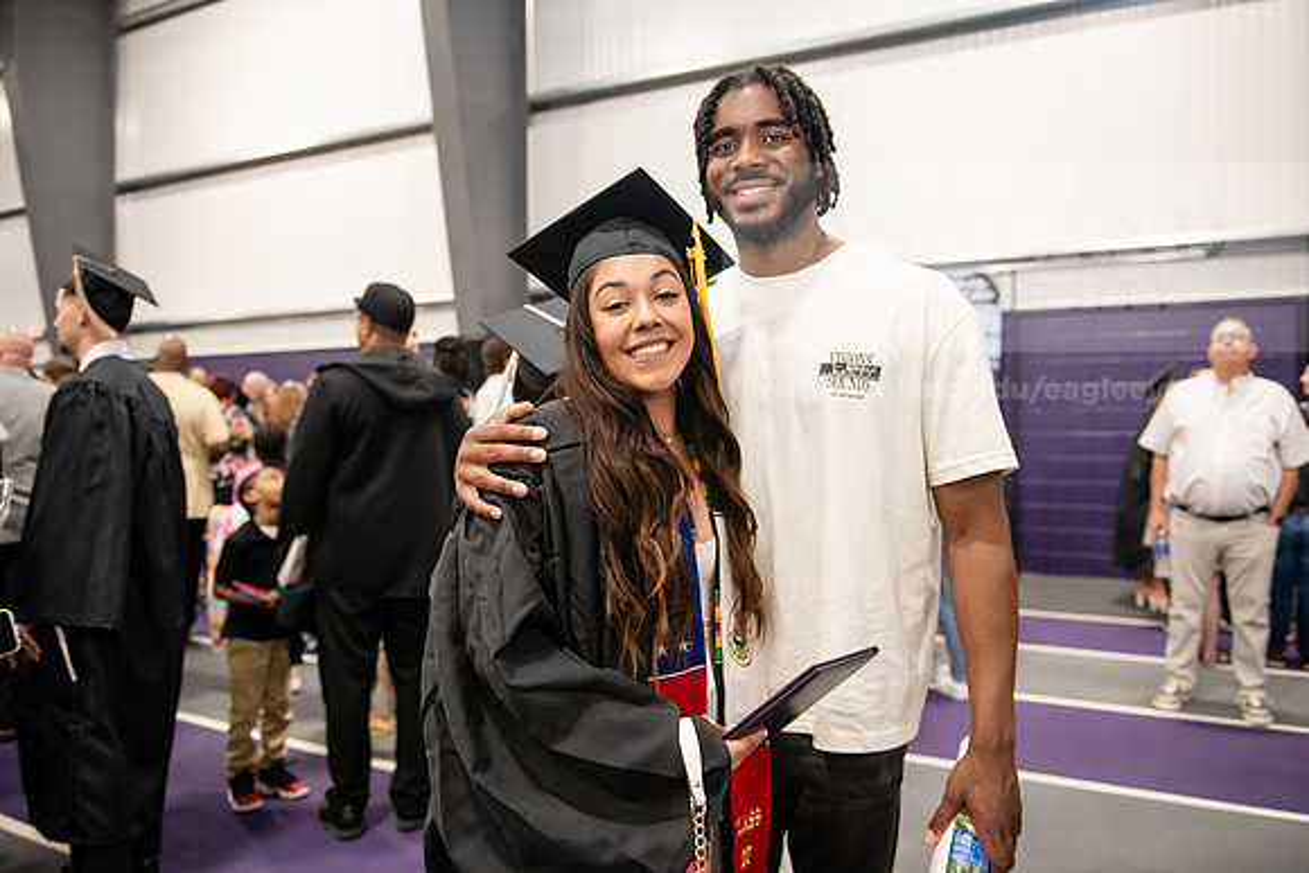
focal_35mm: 28
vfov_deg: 46.4
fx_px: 1018
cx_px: 654
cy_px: 436
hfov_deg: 65.5
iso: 2000
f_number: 3.2
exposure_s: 1/160
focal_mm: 28
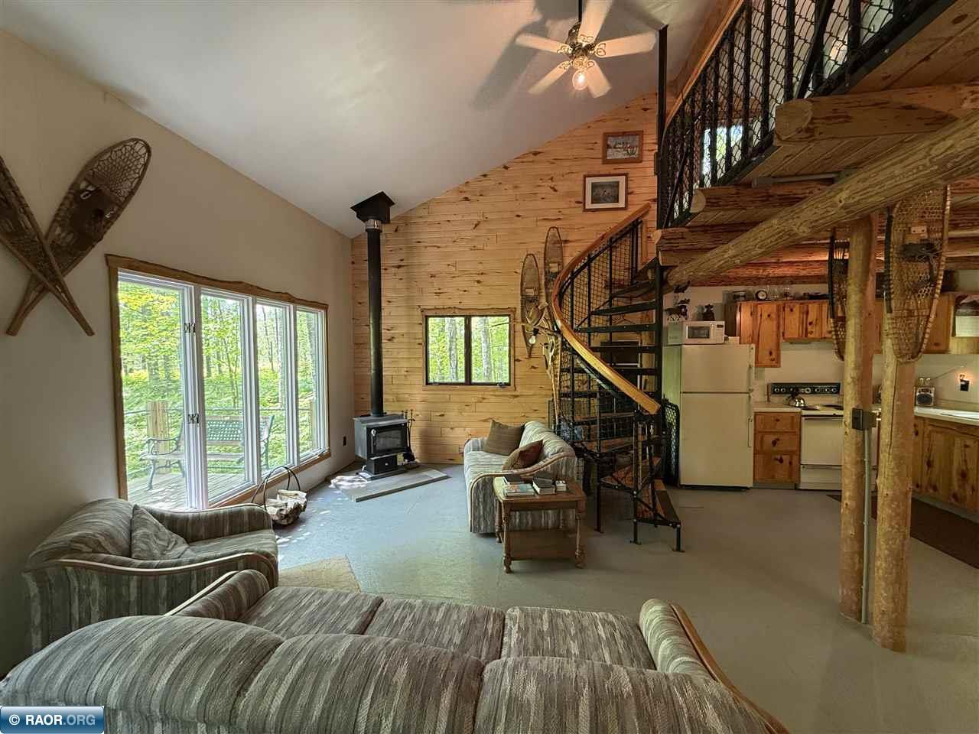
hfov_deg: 102.1
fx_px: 396
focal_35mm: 14
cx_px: 490
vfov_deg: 85.7
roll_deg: +0.1
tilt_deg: -2.7
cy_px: 367
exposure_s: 1/99
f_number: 2.2
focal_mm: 2.22
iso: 320
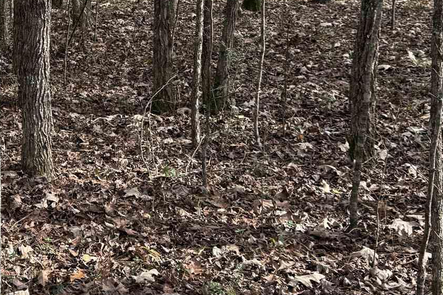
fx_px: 837
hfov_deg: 27.9
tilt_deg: -10.1
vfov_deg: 19.8
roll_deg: -0.7
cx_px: 1
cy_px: 51
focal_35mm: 68
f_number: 1.78
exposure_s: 1/757
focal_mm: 6.76
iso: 80
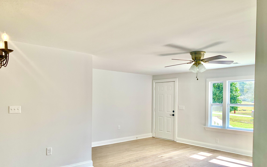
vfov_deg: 44.3
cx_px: 133
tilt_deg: -1.2
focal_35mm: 28
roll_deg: -0.5
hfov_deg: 66.5
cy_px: 101
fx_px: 204
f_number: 1.8
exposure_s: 1/177
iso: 25
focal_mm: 4.25
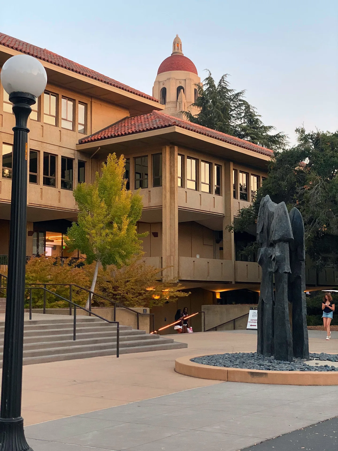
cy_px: 226
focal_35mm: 52
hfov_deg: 28.0
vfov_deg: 36.8
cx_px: 169
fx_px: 677
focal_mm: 6
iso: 125
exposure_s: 1/121
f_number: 2
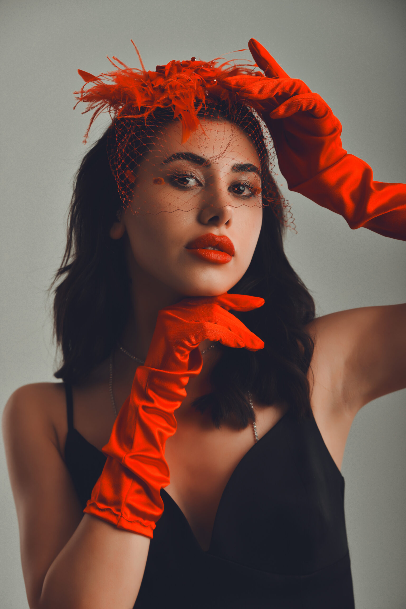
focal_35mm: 112
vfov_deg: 18.3
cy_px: 304
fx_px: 1893
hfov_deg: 12.2
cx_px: 203
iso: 100
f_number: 6.3
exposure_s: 1/200
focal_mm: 112
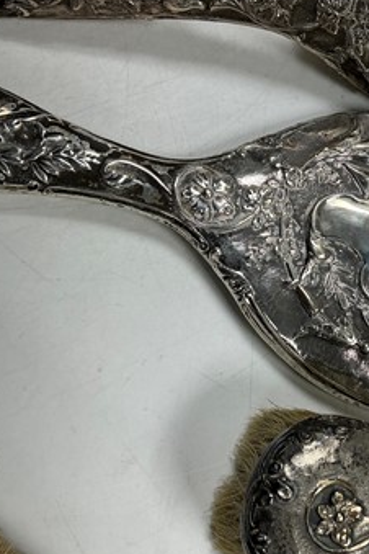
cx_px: 333
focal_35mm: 43
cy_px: 256
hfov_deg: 29.9
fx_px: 661
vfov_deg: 45.4
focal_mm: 3
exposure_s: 1/100
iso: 40
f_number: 1.8
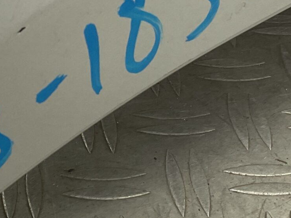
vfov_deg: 14.6
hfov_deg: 19.4
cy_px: 4
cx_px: 54
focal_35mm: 100
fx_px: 841
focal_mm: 3
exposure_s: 1/120
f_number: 1.8
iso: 25
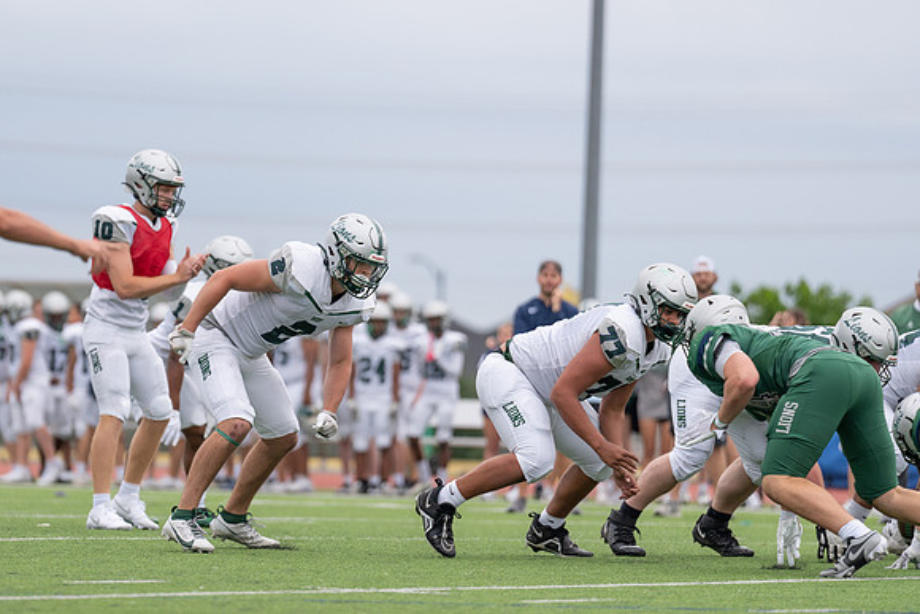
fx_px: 7079
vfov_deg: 5.0
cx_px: 284
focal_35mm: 277
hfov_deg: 7.4
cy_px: 304
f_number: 2.8
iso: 250
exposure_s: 1/1250
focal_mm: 200
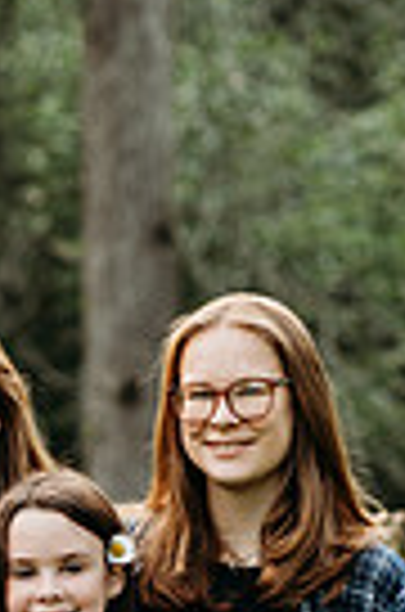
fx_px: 4766
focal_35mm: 281
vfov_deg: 7.2
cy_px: 909
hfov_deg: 4.9
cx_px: 16
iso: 400
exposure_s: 1/320
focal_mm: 85
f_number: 2.8
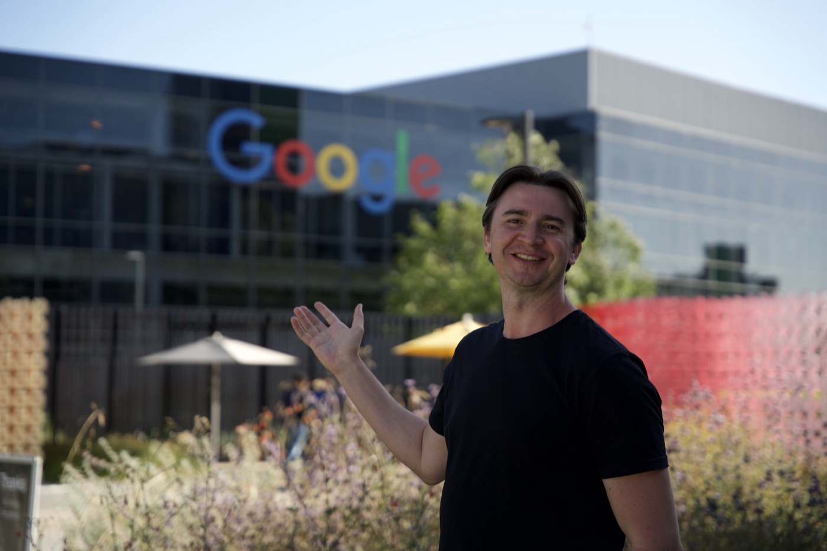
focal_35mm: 70
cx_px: 414
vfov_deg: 19.5
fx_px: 1608
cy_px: 276
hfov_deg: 28.8
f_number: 2.8
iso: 640
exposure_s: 1/4000
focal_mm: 70
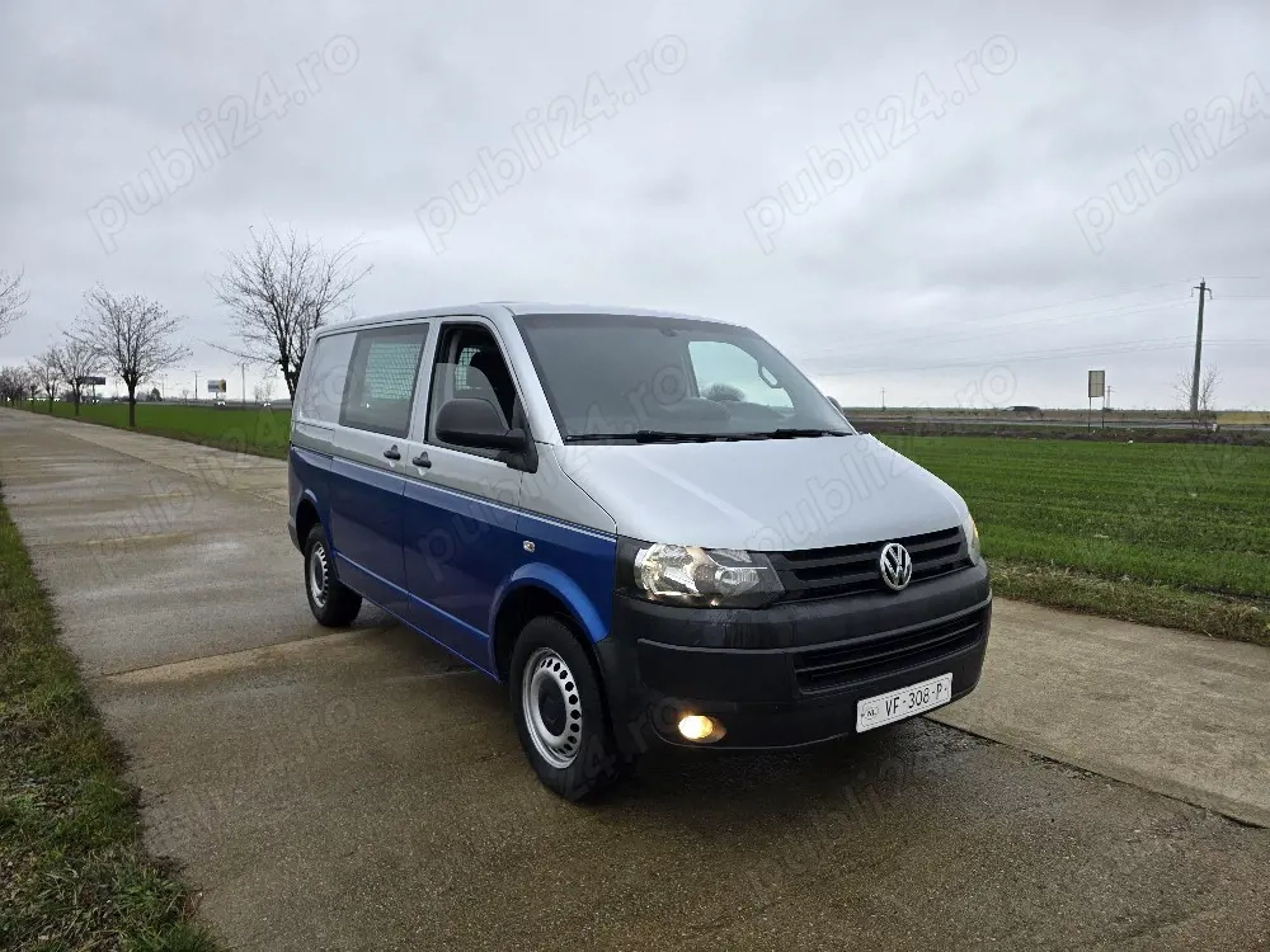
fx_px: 844
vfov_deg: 58.9
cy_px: 476
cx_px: 635
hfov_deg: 73.9
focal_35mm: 23
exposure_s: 1/182
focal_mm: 6.3
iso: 32
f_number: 1.7
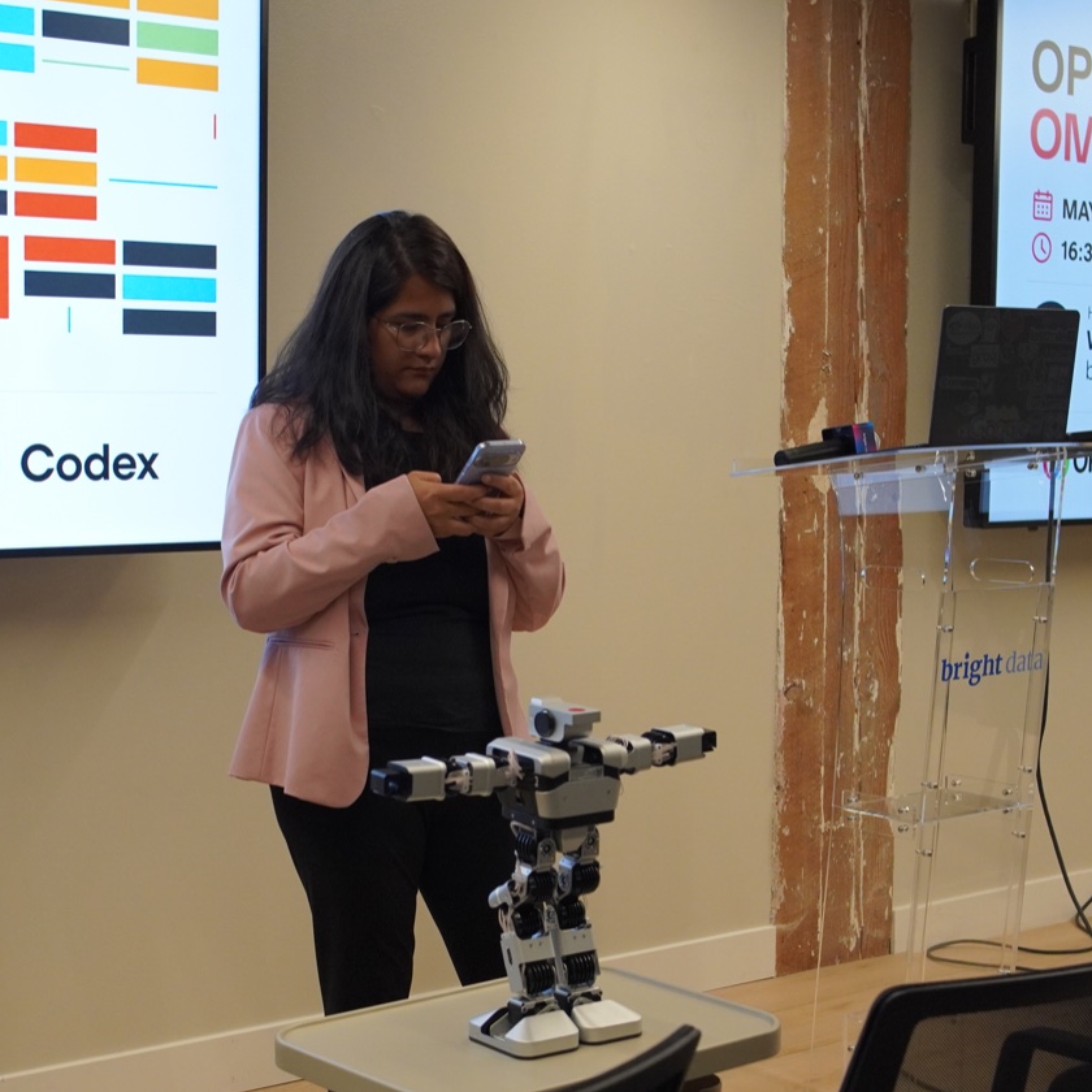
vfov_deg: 30.6
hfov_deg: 30.6
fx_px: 1992
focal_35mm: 56
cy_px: 642
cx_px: 477
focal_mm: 23
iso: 1600
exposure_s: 1/160
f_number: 4
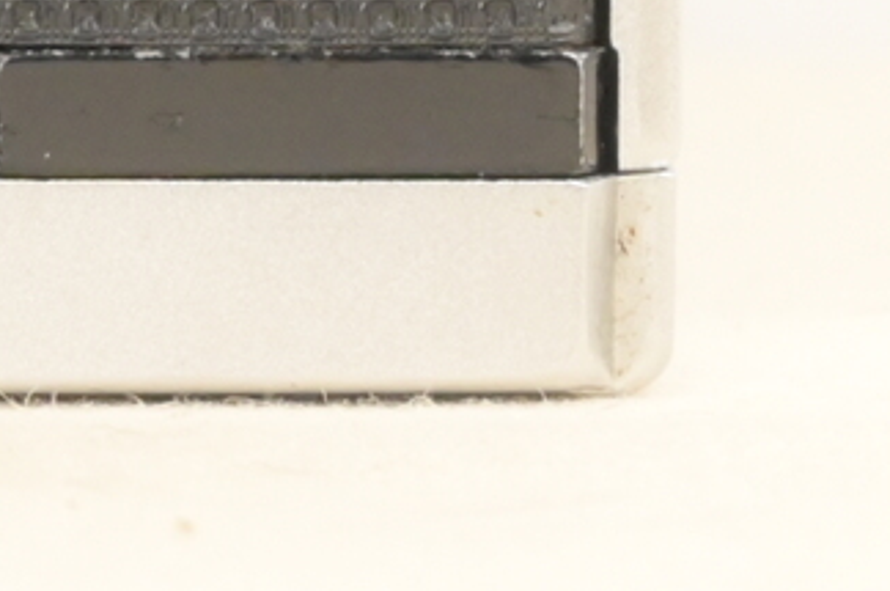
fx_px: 21970
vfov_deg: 1.5
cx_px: -1025
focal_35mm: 890
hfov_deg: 2.3
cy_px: -1150
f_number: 14
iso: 3200
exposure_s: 1/100
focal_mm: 120
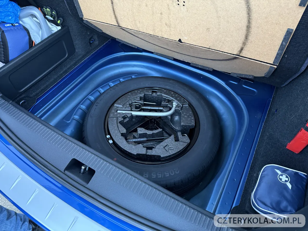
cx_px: 154
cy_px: 116
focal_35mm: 24
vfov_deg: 56.8
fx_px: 214
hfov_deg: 71.6
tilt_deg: -51.9
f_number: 1.78
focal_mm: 6.76
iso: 320
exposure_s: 1/60
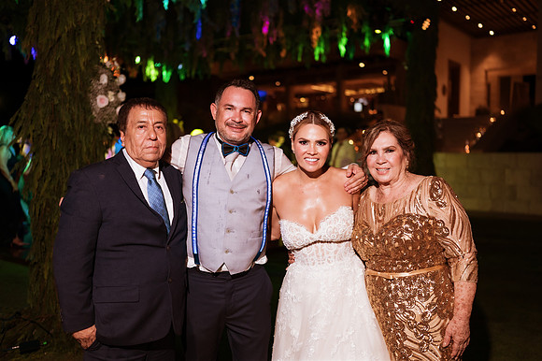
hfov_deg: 54.5
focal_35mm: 35
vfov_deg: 37.8
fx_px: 527
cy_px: 180
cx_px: 271
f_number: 1.8
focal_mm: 35
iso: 1000
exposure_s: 1/250
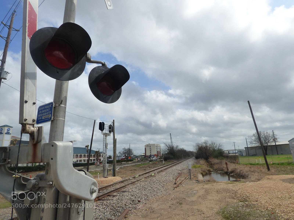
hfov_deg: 81.7
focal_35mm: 20
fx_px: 170
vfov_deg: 66.0
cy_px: 110
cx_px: 147
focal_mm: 3.58
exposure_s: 1/2000
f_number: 4
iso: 160
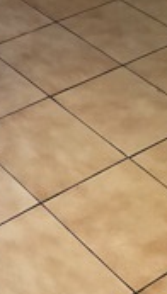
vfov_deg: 18.4
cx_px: -106
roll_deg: +1.0
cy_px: -190
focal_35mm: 98
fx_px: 767
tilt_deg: -15.3
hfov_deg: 11.7
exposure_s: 1/60
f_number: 1.6
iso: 160
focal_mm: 5.1
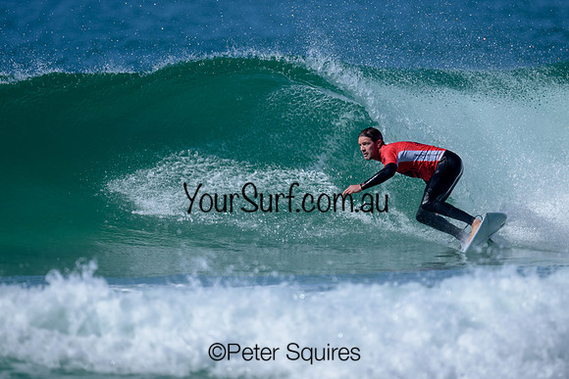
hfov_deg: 1.9
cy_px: 177
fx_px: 17387
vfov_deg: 1.3
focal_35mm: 1100
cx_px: 260
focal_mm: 800
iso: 250
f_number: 6.3
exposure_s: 1/2000
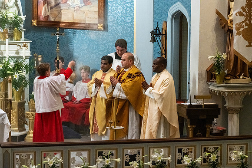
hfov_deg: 10.2
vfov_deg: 6.8
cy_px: 84
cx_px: 126
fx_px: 1417
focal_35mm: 202
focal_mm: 200
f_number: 14
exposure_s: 1/60
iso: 5000
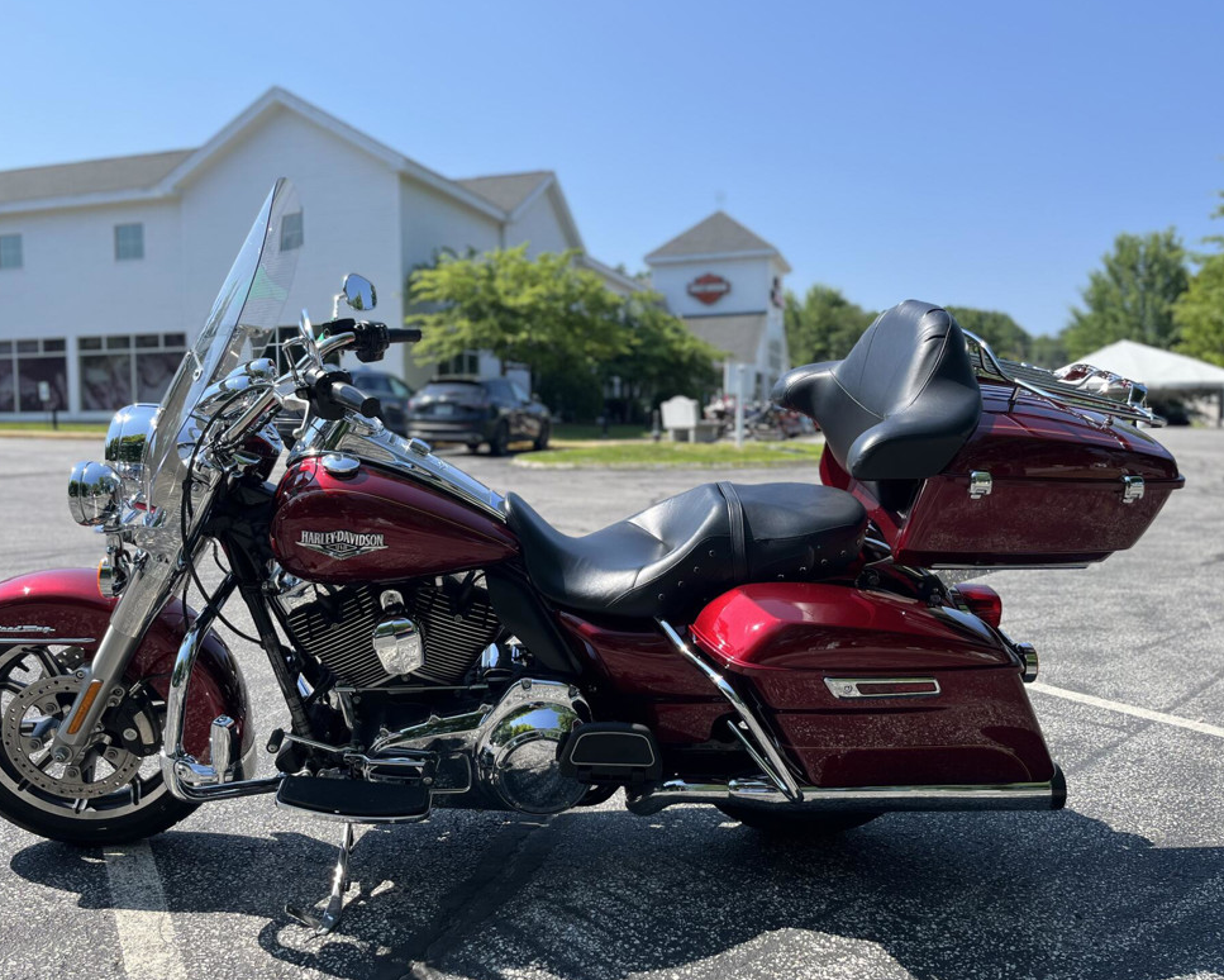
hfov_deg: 62.1
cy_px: 498
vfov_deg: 51.5
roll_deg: +0.8
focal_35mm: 28
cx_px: 559
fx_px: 1015
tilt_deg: -3.4
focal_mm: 5.1
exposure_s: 1/2101
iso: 50
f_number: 1.6
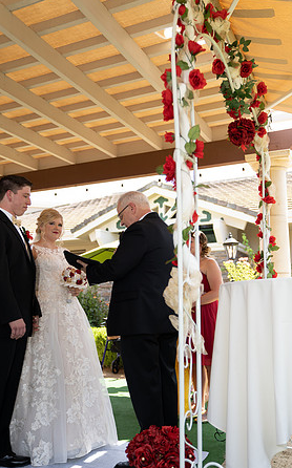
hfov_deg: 36.2
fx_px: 447
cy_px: 233
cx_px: 140
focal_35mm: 35
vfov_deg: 55.4
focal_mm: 34
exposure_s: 1/250
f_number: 2.8
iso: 100
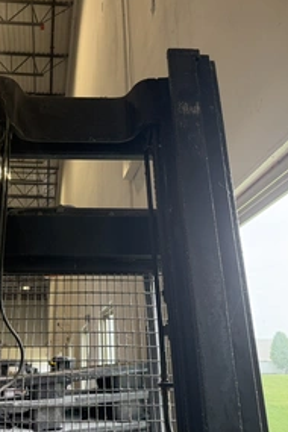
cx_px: 74
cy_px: 214
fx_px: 420
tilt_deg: +21.6
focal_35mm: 35
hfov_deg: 37.0
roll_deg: -1.3
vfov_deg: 54.4
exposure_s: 1/139
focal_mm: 6.76
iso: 200
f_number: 1.78
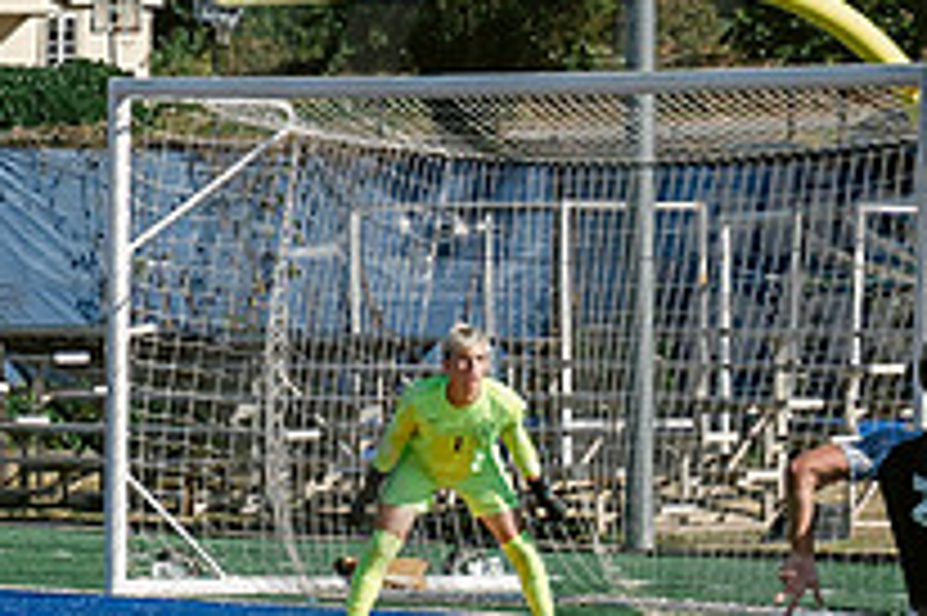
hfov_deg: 5.1
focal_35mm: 403
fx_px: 10369
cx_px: 1347
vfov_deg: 3.4
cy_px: 670
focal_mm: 70
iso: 640
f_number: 5.6
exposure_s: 1/2500
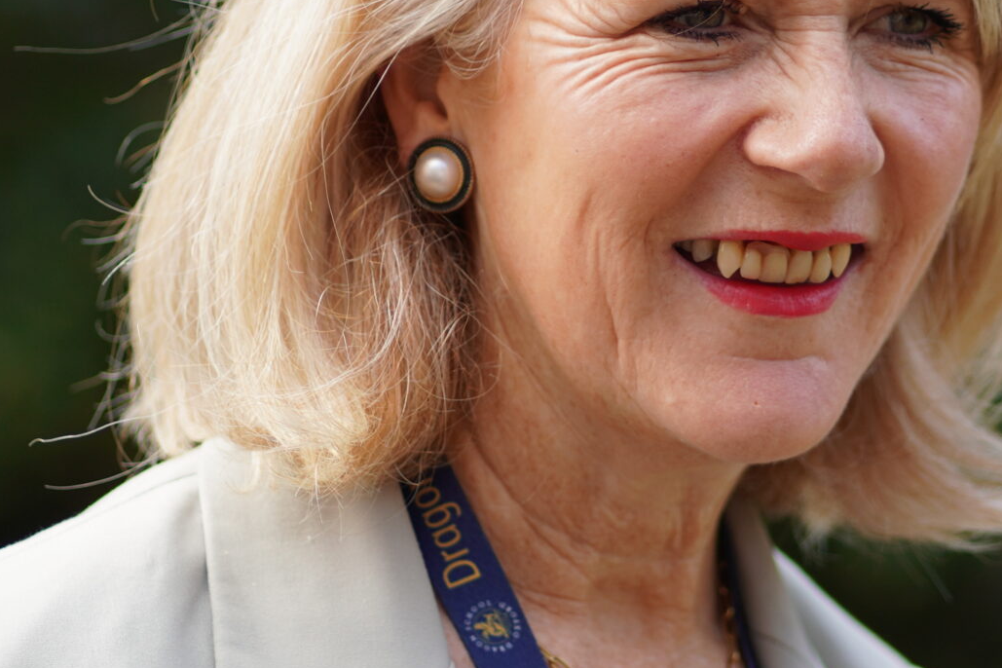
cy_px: 250
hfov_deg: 6.5
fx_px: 8829
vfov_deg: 4.3
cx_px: 618
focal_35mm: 317
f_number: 1.8
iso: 100
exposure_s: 1/800
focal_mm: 85
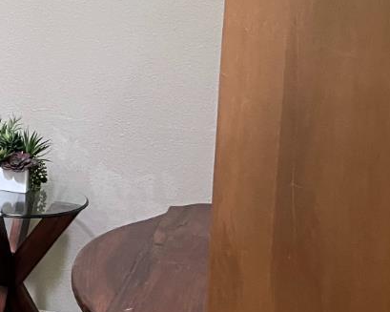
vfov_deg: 16.4
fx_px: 1073
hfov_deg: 18.1
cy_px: 76
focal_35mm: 93
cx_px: -216
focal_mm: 5.1
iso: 320
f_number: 1.6
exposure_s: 1/60
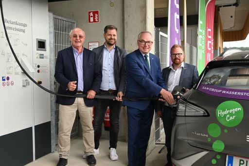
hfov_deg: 48.7
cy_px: 83
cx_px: 124
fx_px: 275
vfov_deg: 33.6
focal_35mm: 40
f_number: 4.5
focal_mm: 26.5
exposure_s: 1/250
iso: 250
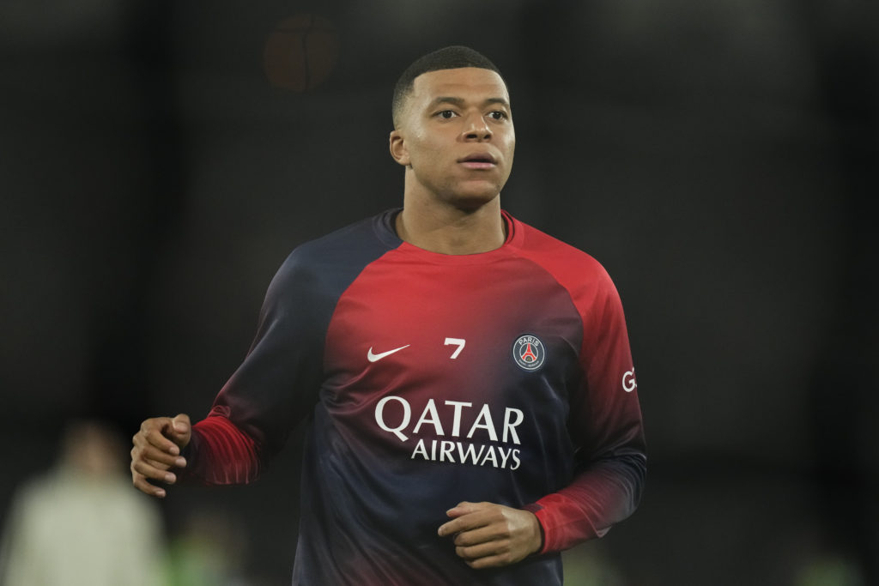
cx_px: 440
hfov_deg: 5.2
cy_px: 293
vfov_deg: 3.4
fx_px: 9767
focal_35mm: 400
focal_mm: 400
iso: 3200
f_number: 2.8
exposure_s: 1/2000
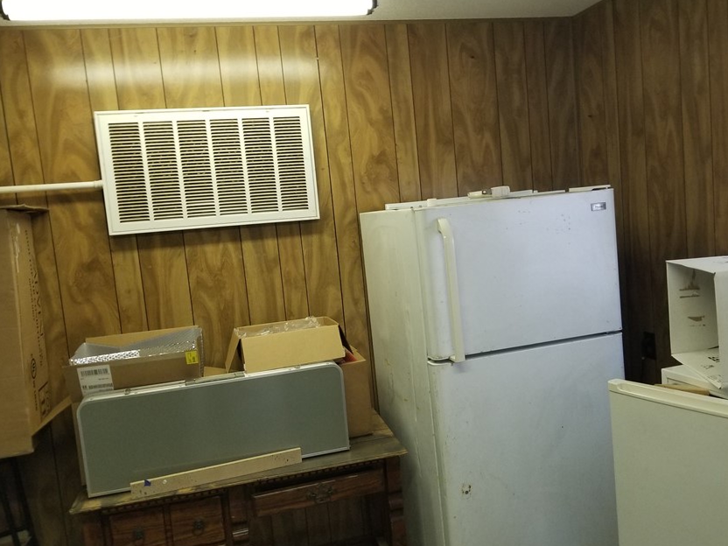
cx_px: 388
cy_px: 290
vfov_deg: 44.1
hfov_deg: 56.8
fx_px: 673
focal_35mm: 32
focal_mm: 4.25
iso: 200
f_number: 1.7
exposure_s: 1/30
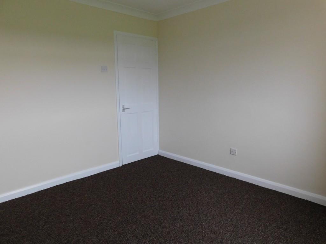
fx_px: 226
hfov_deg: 71.6
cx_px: 163
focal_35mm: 24
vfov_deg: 56.8
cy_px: 122
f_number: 3
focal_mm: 4.1
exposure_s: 1/25
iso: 400
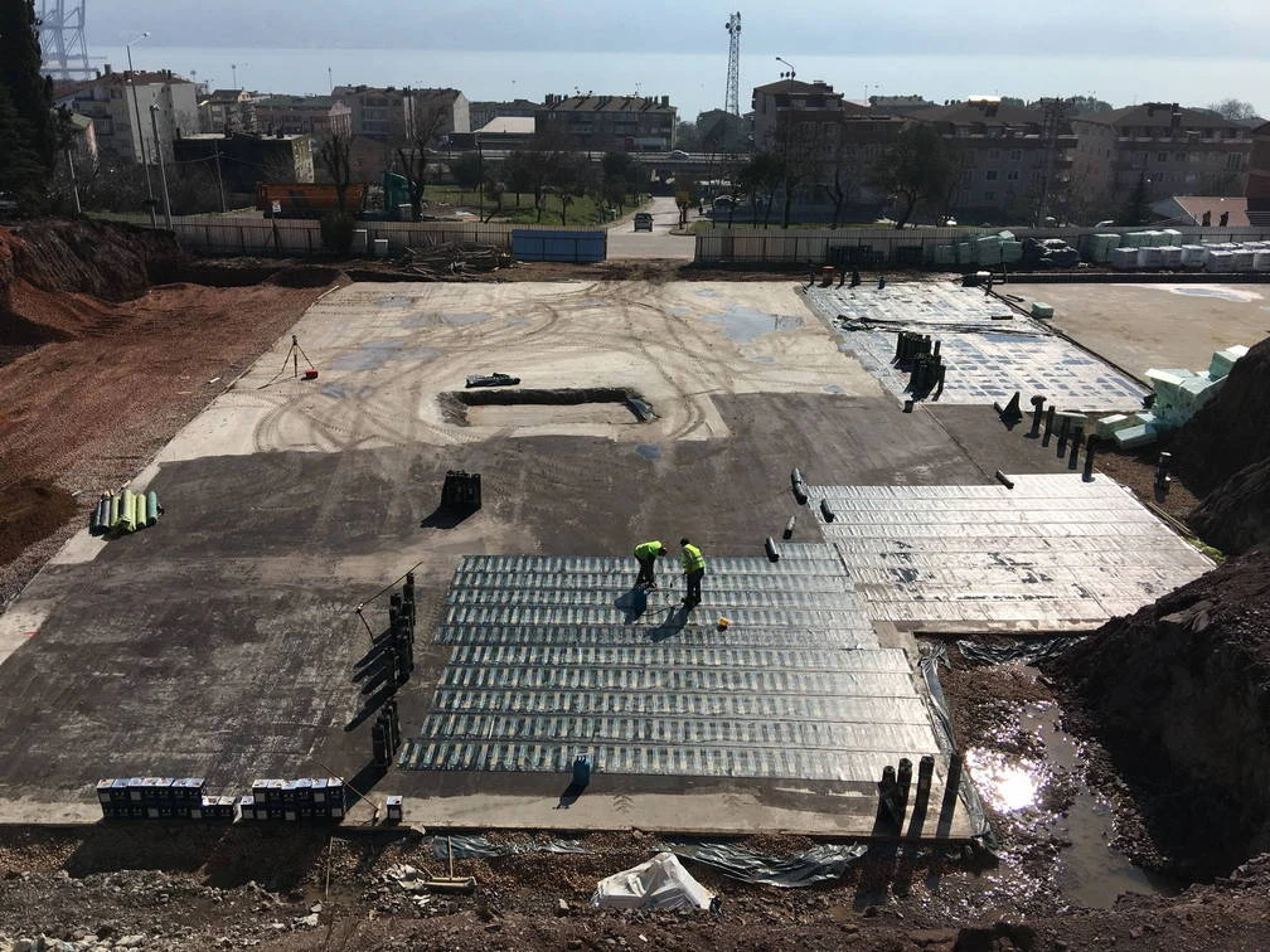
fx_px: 1064
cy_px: 476
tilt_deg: -20.2
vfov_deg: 48.2
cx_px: 635
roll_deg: -0.3
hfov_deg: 61.7
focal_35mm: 29
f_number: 2.2
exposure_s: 1/4049
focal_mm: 4.15
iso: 25
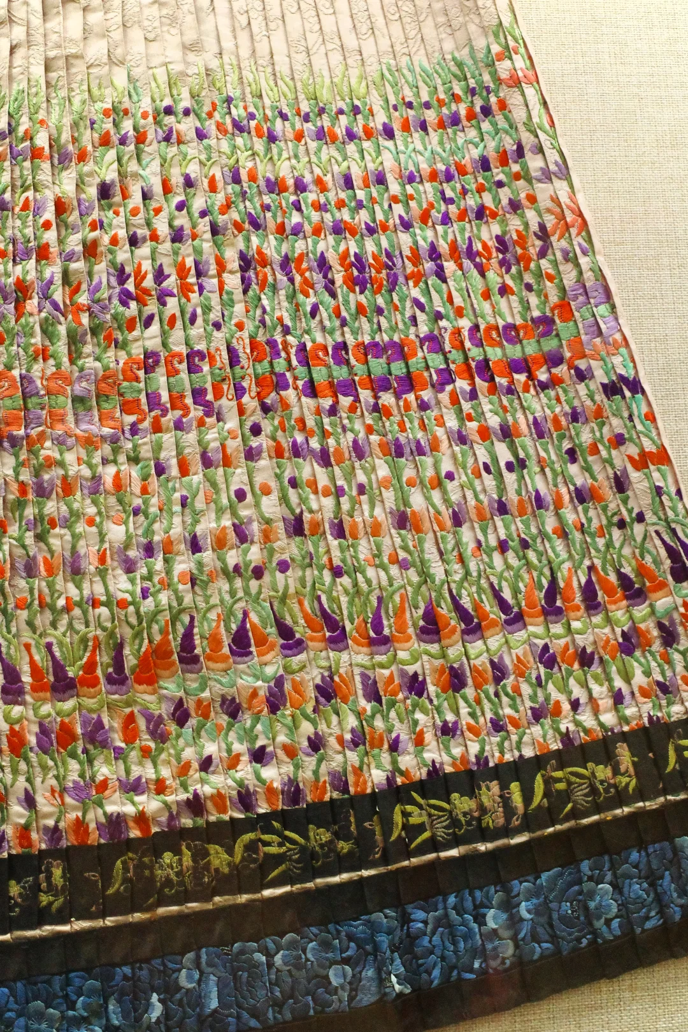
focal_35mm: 35
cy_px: 516
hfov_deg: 37.9
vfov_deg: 54.4
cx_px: 344
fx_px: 1003
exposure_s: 1/60
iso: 6400
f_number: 4.5
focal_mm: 18.3
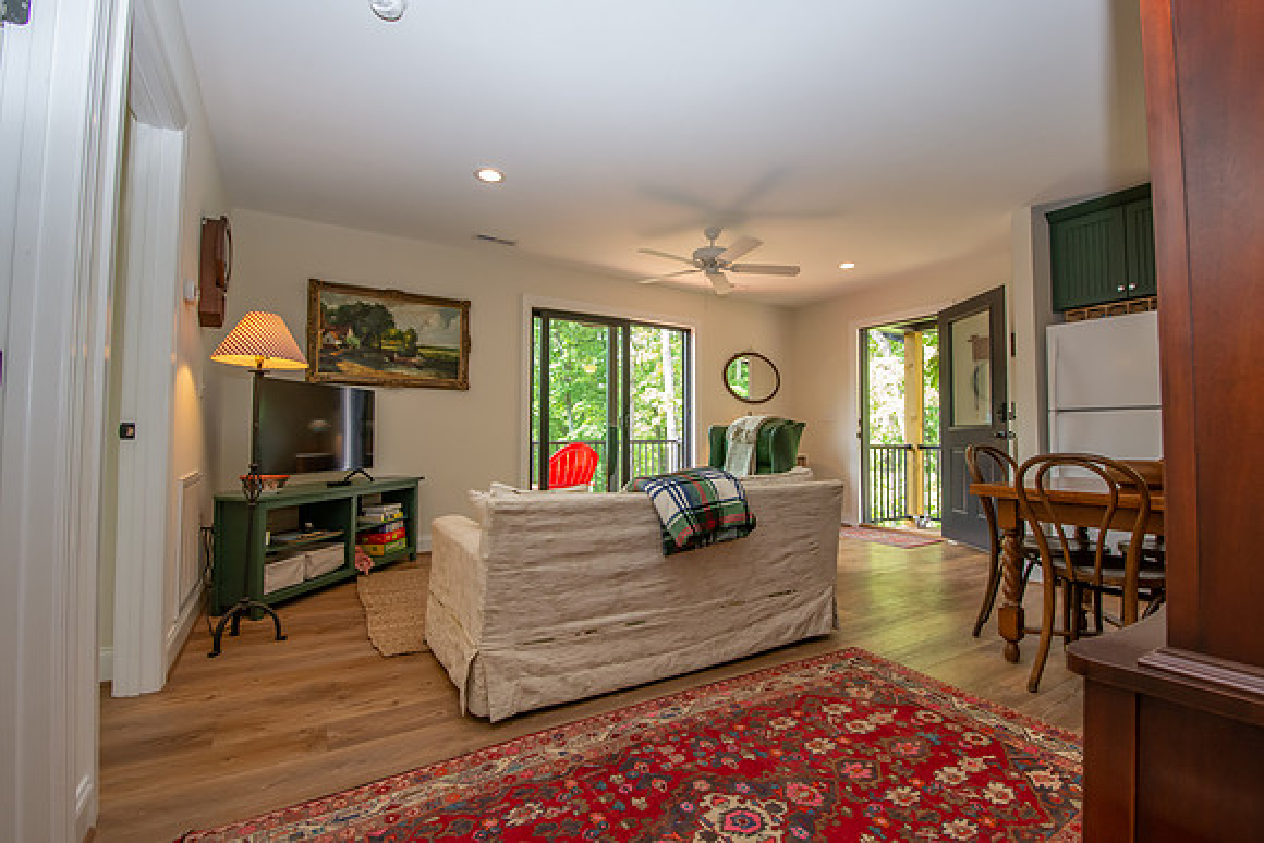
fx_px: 527
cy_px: 422
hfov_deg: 100.4
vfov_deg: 77.4
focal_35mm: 15
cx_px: 632
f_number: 6.7
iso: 1600
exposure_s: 1/60
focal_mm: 10
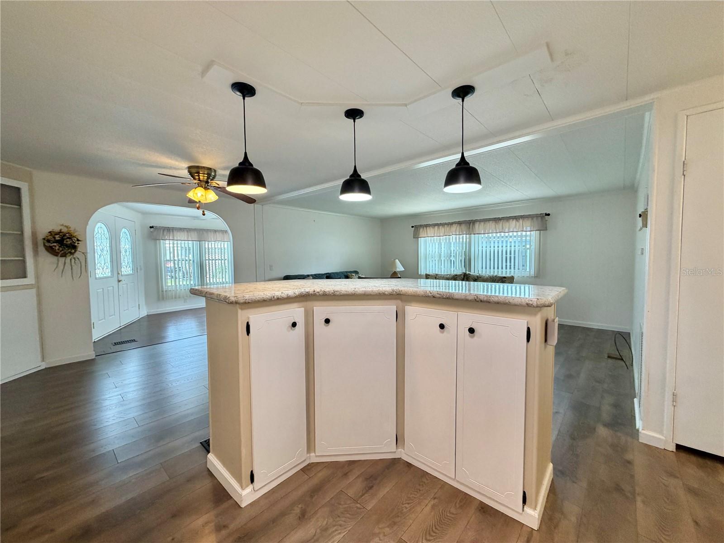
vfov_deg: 85.7
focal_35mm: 14
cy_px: 272
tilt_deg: -3.4
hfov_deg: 102.1
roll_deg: +0.5
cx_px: 362
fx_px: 293
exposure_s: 1/120
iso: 160
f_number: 2.2
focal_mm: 2.22
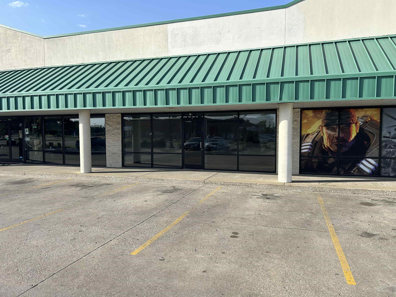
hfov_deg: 67.3
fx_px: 297
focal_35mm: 26
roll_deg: +0.1
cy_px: 148
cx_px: 198
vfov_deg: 53.1
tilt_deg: -3.3
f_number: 1.5
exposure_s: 1/1972
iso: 50
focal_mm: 5.7
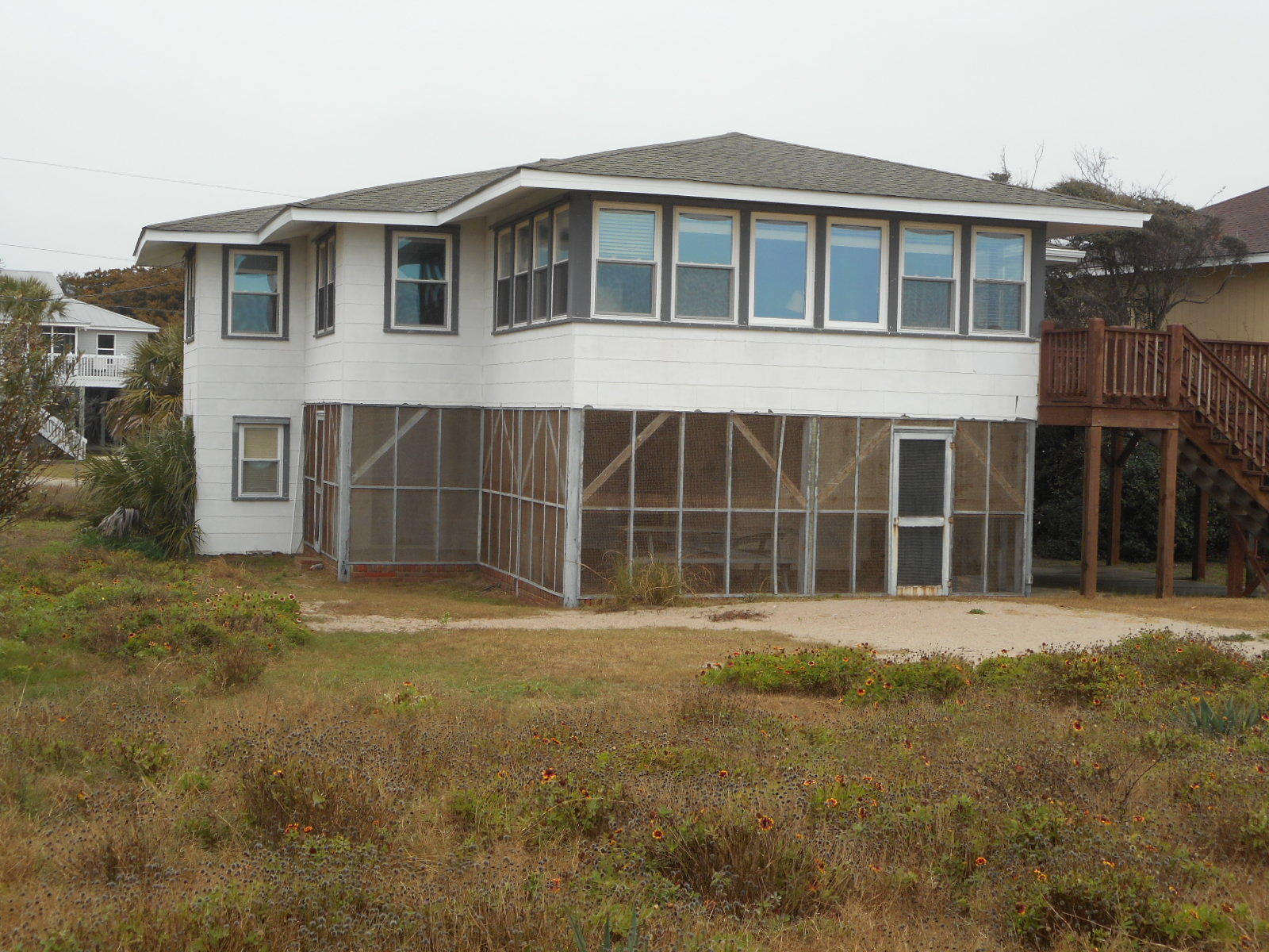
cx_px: 634
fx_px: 1870
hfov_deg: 37.5
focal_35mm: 51
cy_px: 476
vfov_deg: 28.6
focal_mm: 9.1
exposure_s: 1/200
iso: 80
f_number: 4.9
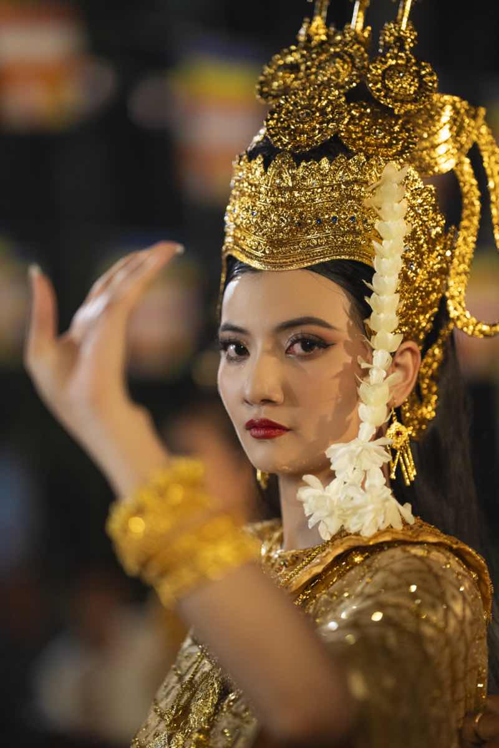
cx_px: 250
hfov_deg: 16.1
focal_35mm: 85
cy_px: 374
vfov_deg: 23.9
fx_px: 1767
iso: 3200
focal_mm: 85
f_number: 1.4
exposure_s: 1/250
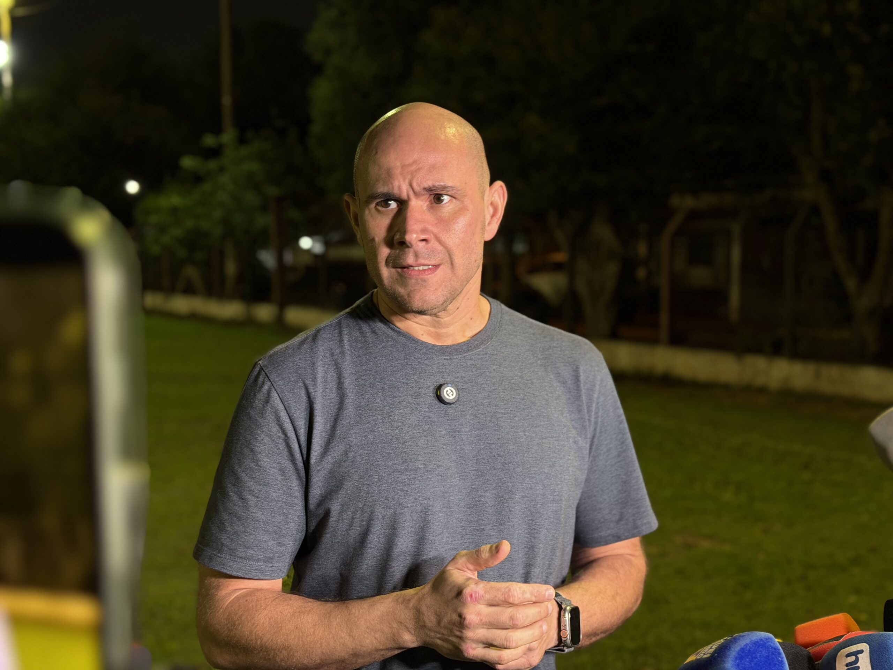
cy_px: 335
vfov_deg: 30.3
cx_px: 446
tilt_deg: -4.5
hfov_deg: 39.7
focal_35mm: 48
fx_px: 1238
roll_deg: -0.4
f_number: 1.78
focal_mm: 6.76
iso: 160
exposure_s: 1/60
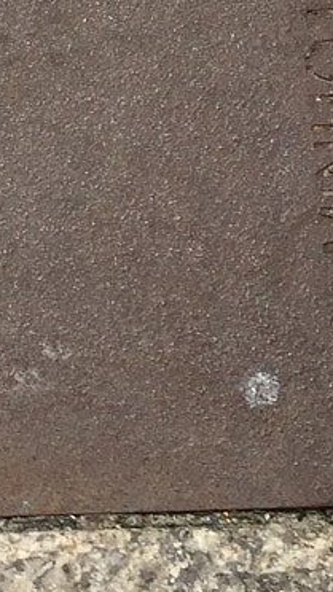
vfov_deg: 15.0
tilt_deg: -75.1
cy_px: -191
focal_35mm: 136
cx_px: -300
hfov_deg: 8.5
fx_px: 2137
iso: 32
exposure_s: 1/3597
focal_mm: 4.15
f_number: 2.2
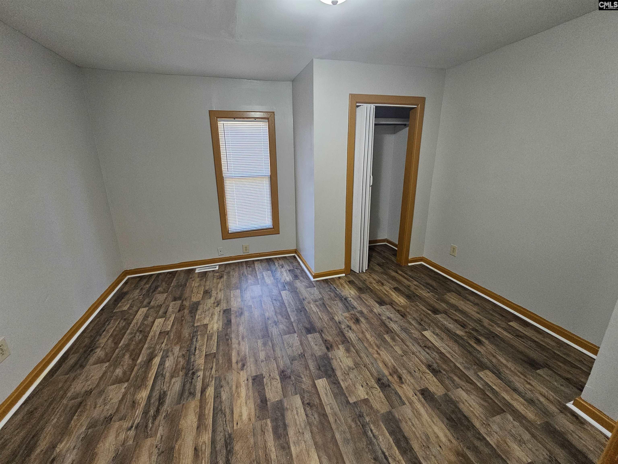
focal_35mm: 13
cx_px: 309
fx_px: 232
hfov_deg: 106.2
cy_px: 232
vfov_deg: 89.9
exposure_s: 1/30
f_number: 2.2
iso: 640
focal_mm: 2.2
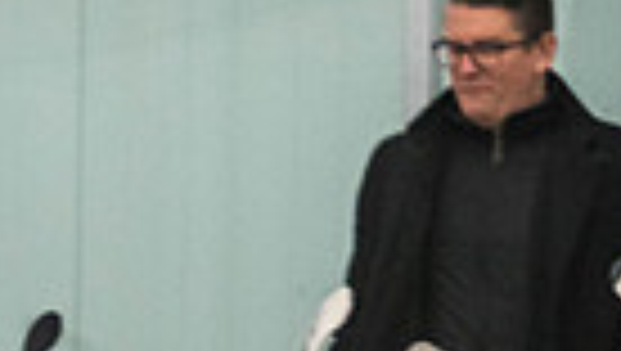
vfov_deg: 1.2
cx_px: -141
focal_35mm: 1056
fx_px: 17409
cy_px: 855
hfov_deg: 2.0
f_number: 2.8
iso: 1800
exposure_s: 1/640
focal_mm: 175
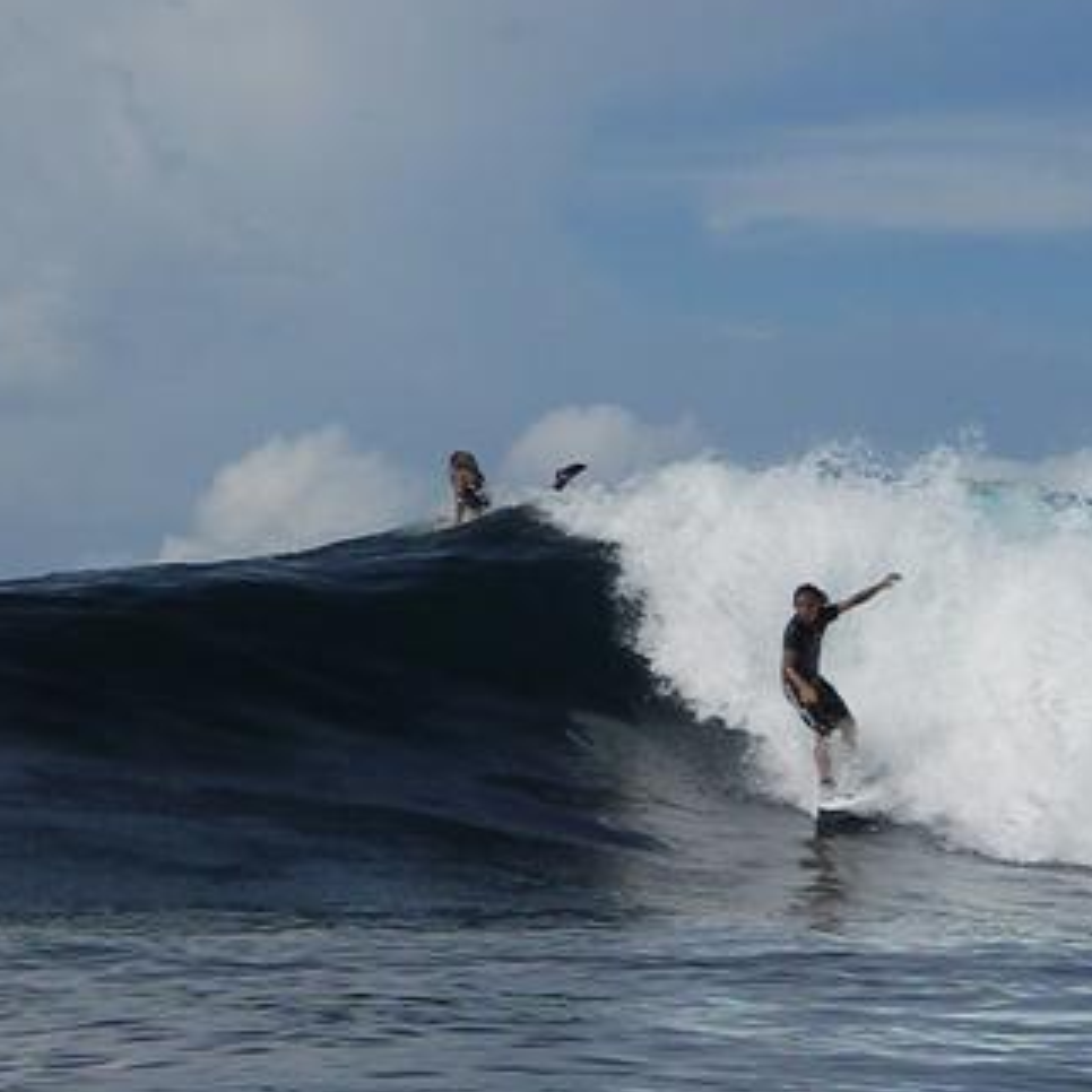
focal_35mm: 172
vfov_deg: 10.2
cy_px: 661
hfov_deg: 10.1
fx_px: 6139
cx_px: 792
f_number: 8
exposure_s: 1/320
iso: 50
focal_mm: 18.9
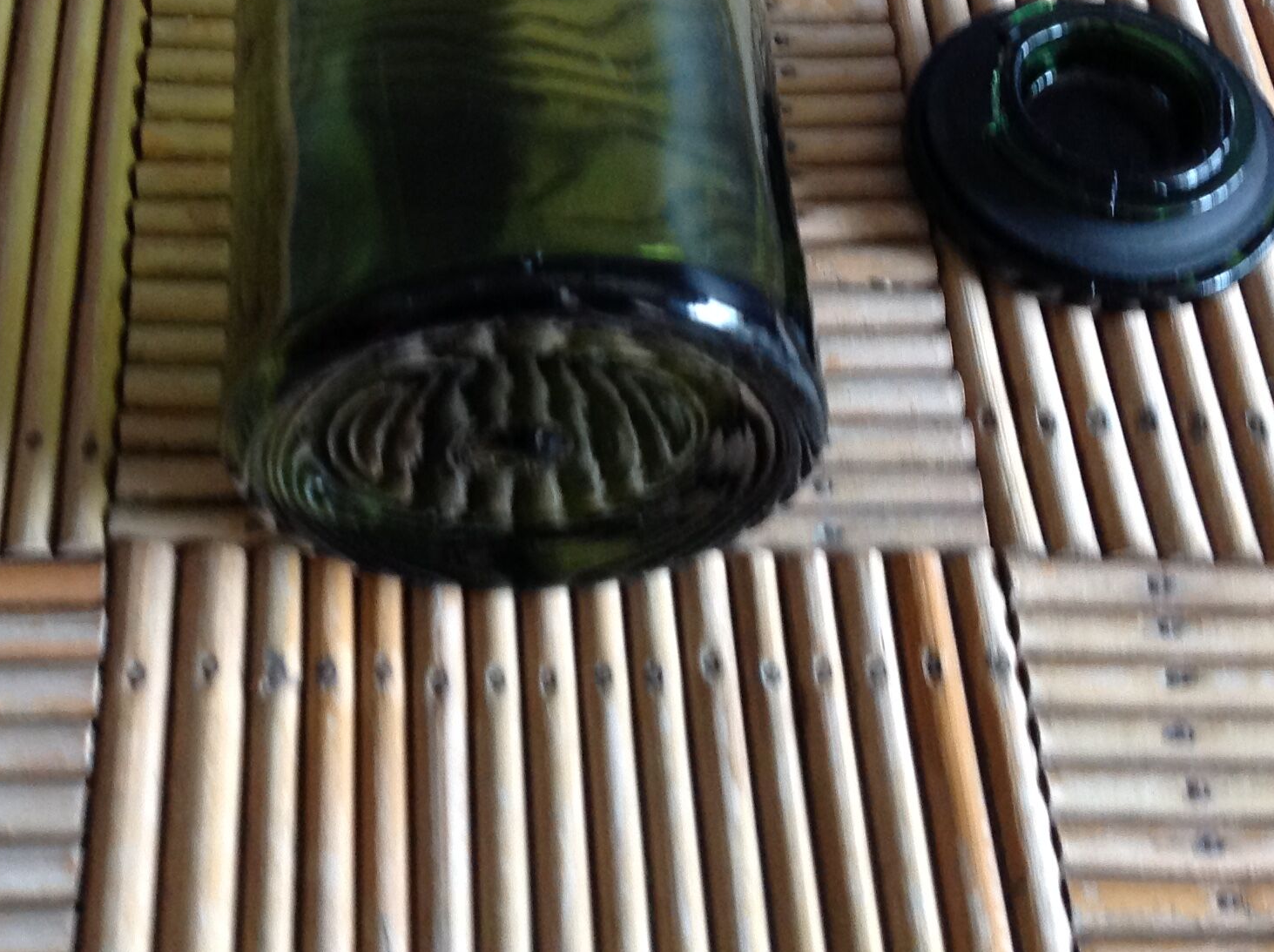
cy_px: 161
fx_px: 2279
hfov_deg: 31.0
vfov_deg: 23.2
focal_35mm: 62
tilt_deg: -52.5
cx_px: 424
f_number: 2.4
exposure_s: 1/15
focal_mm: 4.28
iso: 160
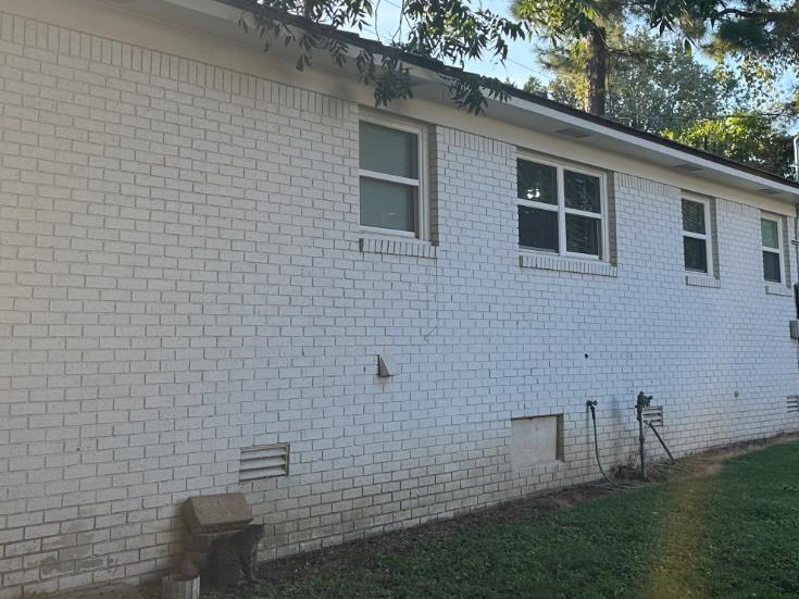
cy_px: 189
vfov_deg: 29.4
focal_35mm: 49
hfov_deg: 38.4
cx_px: 537
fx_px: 1131
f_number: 1.78
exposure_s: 1/836
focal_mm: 6.86
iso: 80
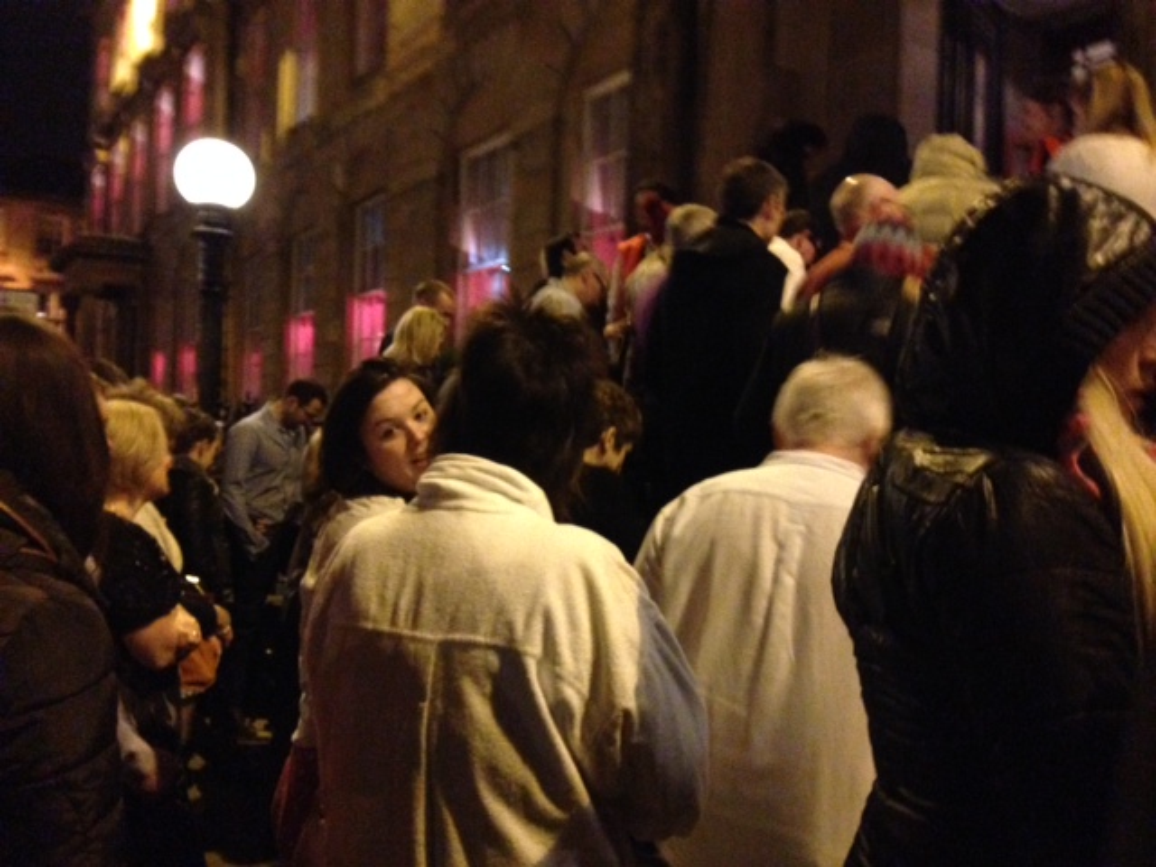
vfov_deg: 42.9
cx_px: 578
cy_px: 434
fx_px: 1102
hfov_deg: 55.4
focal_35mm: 33
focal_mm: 4.12
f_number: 2.4
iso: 800
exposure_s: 1/15
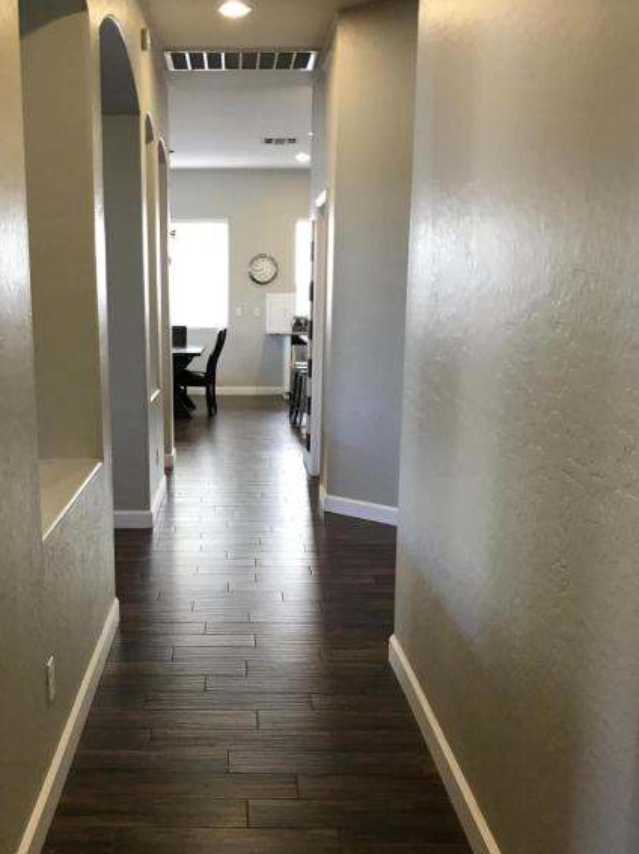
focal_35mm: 38
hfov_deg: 37.4
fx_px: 936
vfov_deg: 48.6
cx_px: 225
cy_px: 528
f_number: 1.8
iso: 40
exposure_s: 1/17
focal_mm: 3.99
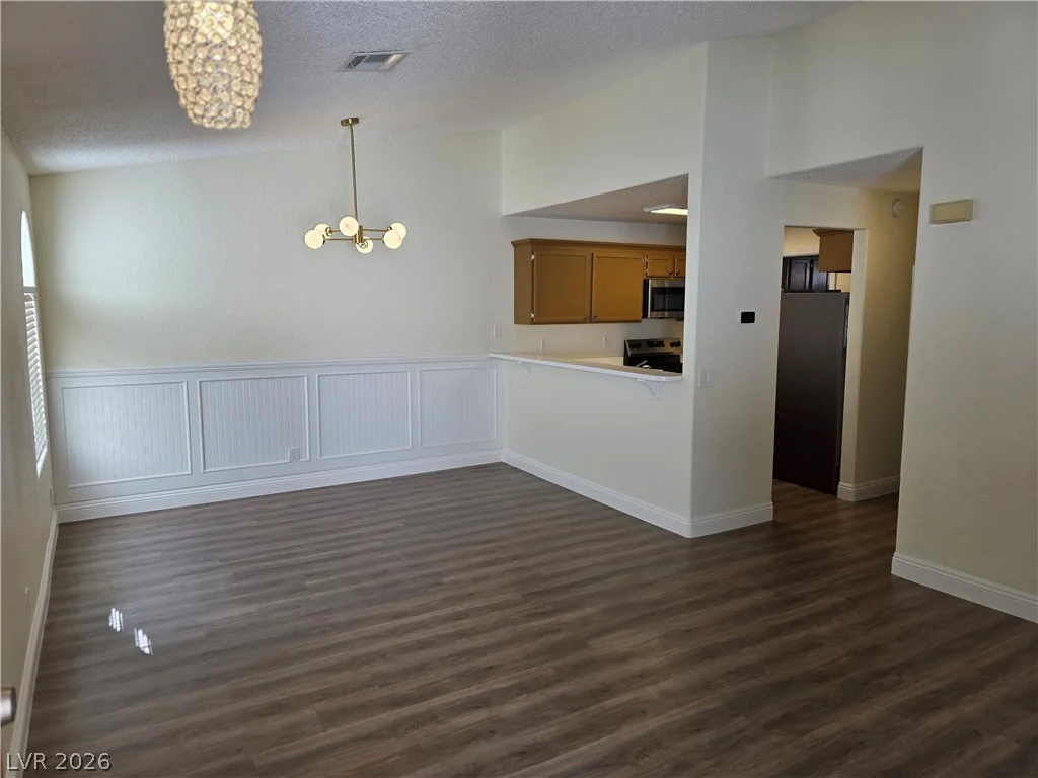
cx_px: 519
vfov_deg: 58.9
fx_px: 690
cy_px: 389
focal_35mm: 23
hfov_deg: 73.9
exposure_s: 1/120
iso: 50
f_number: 1.7
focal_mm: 6.3
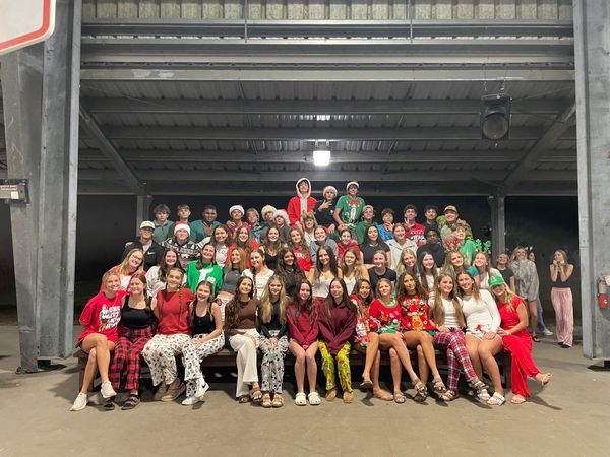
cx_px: 305
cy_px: 228
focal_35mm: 26
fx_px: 458
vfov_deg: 53.1
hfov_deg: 67.3
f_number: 1.6
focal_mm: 4.2
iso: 320
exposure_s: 1/60
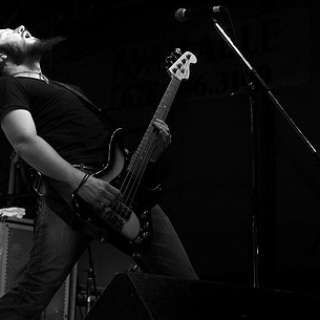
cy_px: 138
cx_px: 99
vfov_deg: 17.9
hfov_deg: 17.9
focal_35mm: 97
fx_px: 1014
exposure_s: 1/160
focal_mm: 40
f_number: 3.2
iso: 800
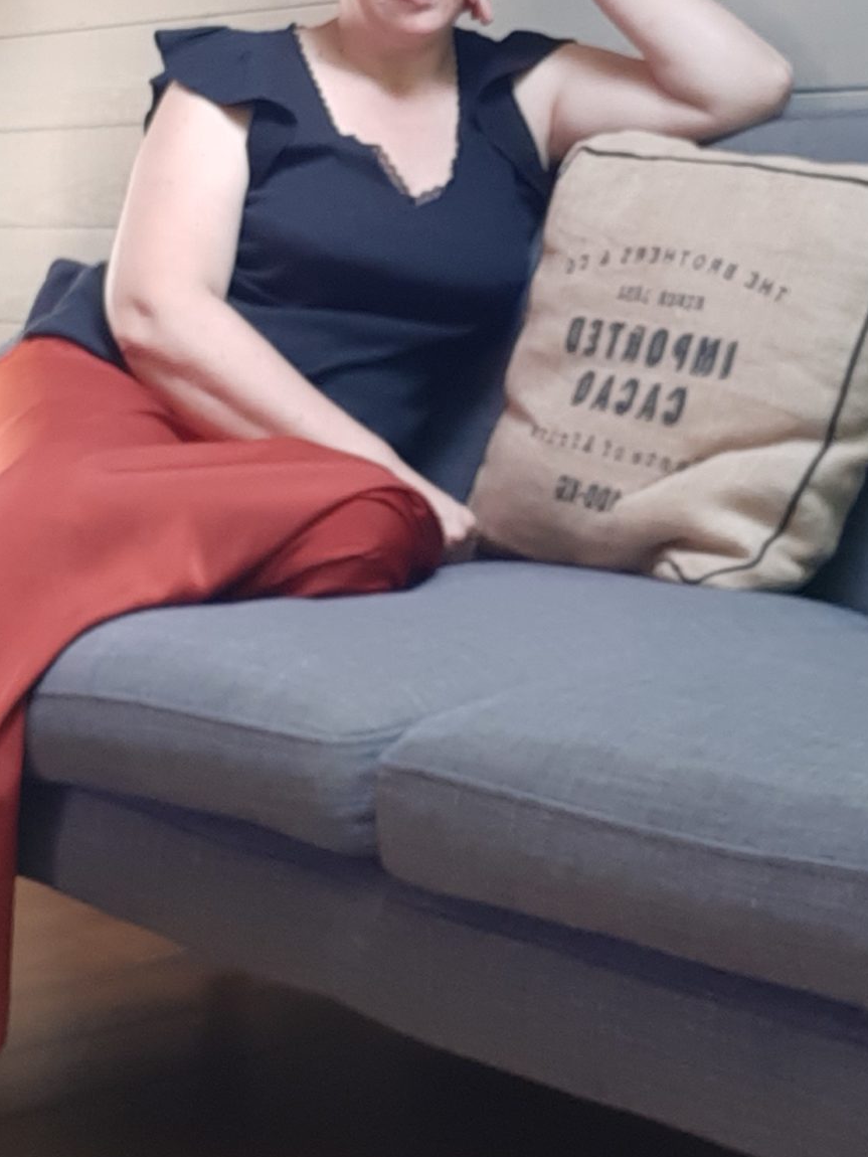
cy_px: 61
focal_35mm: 69
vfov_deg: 26.9
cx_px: 511
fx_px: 2306
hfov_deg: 21.3
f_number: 2
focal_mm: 3.75
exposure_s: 1/25
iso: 125
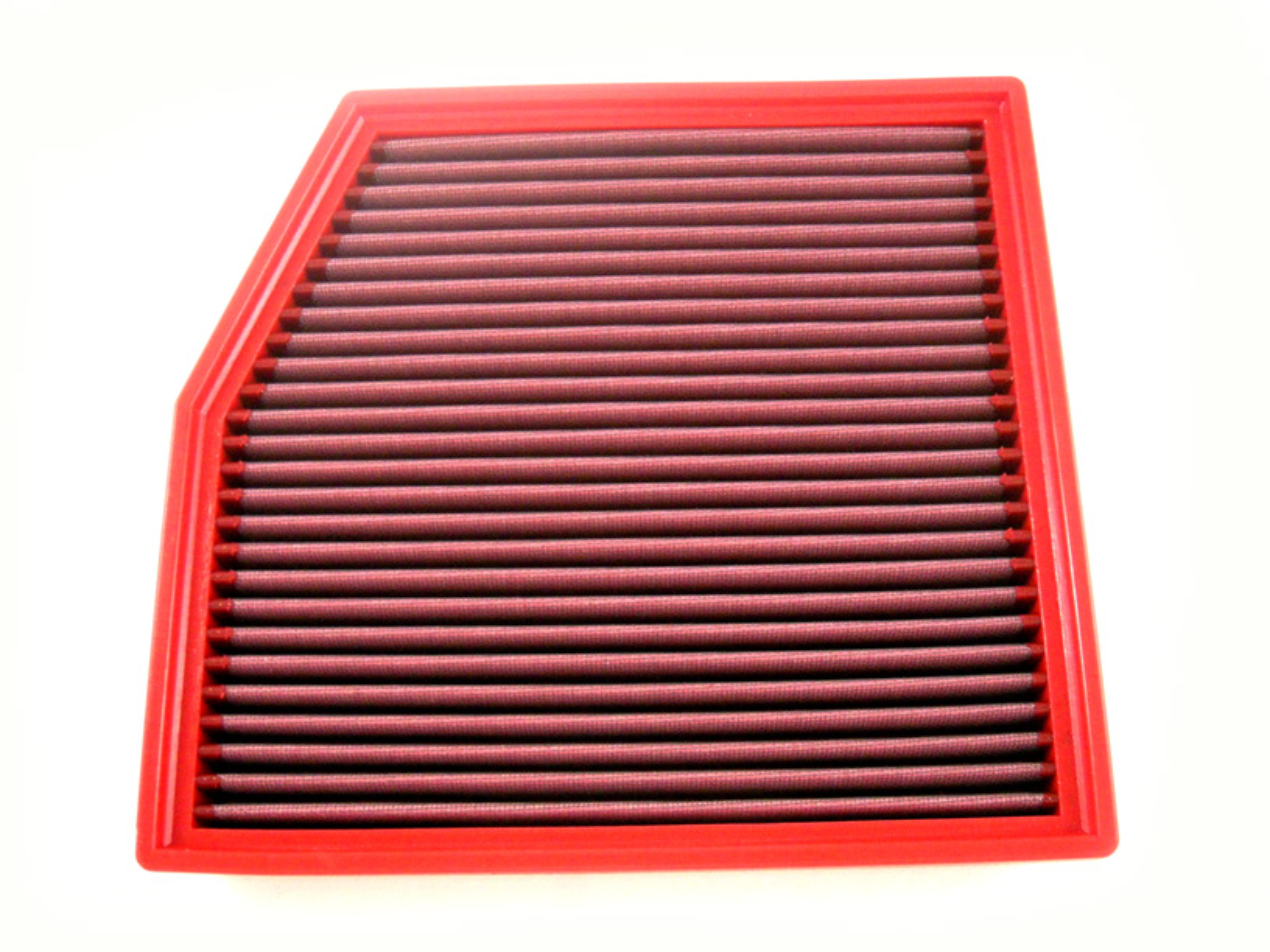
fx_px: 1284
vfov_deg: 40.7
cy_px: 476
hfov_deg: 52.6
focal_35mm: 35
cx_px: 635
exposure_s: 1/37.7
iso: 400
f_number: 2.8
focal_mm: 5.7
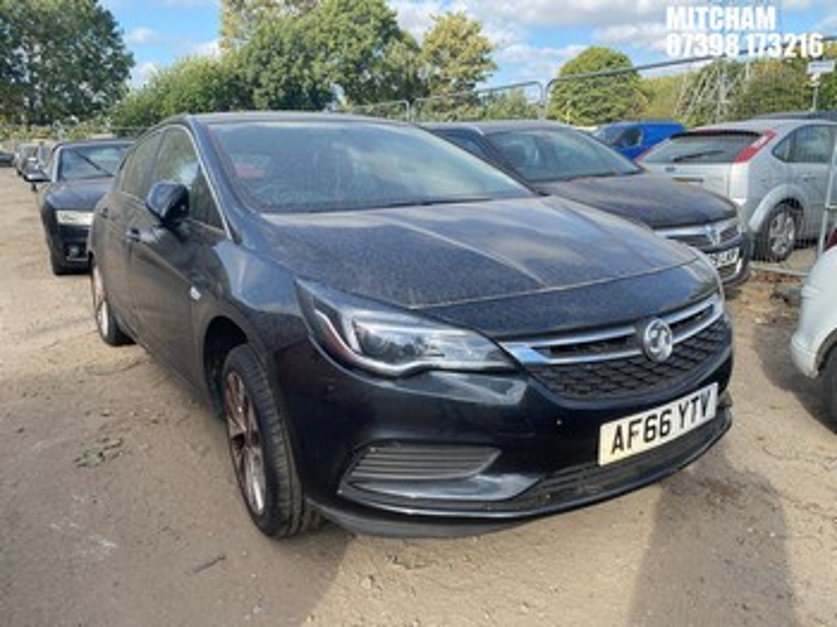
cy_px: 314
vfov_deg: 53.0
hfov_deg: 67.3
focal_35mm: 26
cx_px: 418
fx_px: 628
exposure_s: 1/767
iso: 32
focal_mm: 4.25
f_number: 1.8
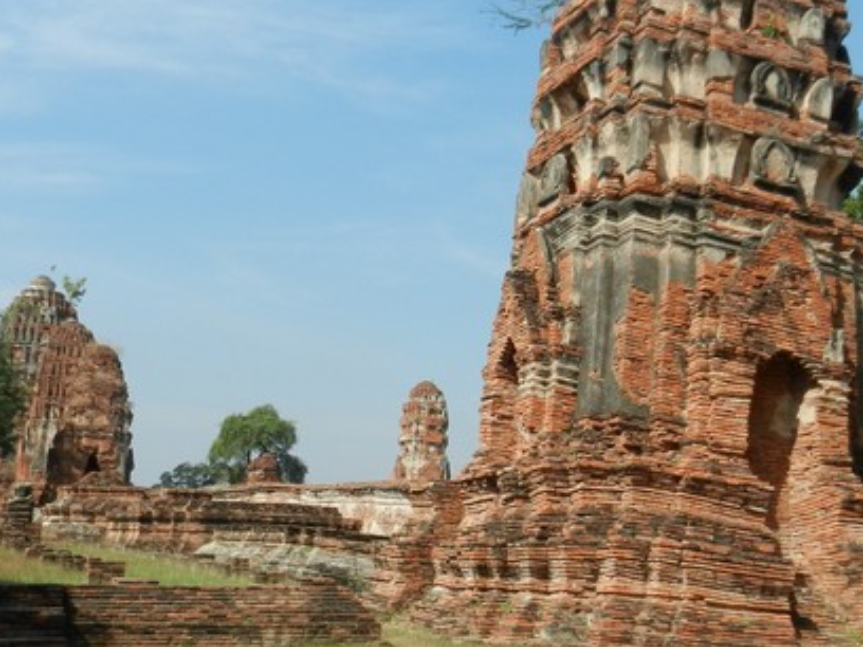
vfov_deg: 29.7
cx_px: 497
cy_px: 353
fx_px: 1222
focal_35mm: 49
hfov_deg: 38.8
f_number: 3.5
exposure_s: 1/1600
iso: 160
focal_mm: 4.5
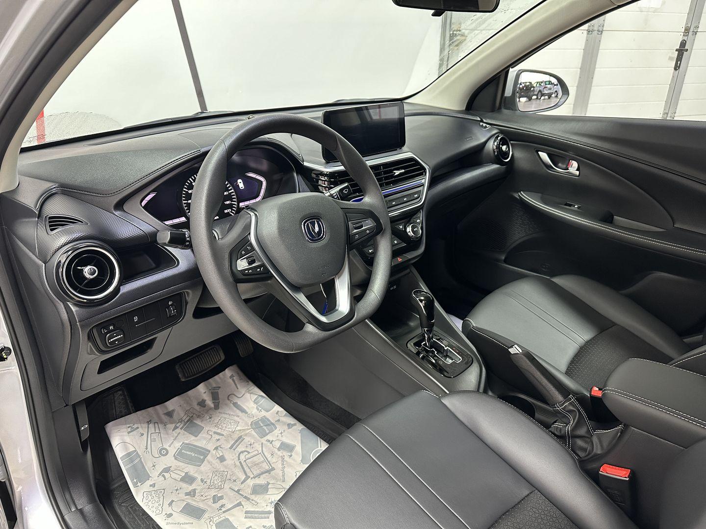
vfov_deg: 56.8
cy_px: 264
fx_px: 489
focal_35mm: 24
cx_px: 353
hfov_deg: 71.6
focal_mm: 6.86
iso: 320
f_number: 1.78
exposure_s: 1/50
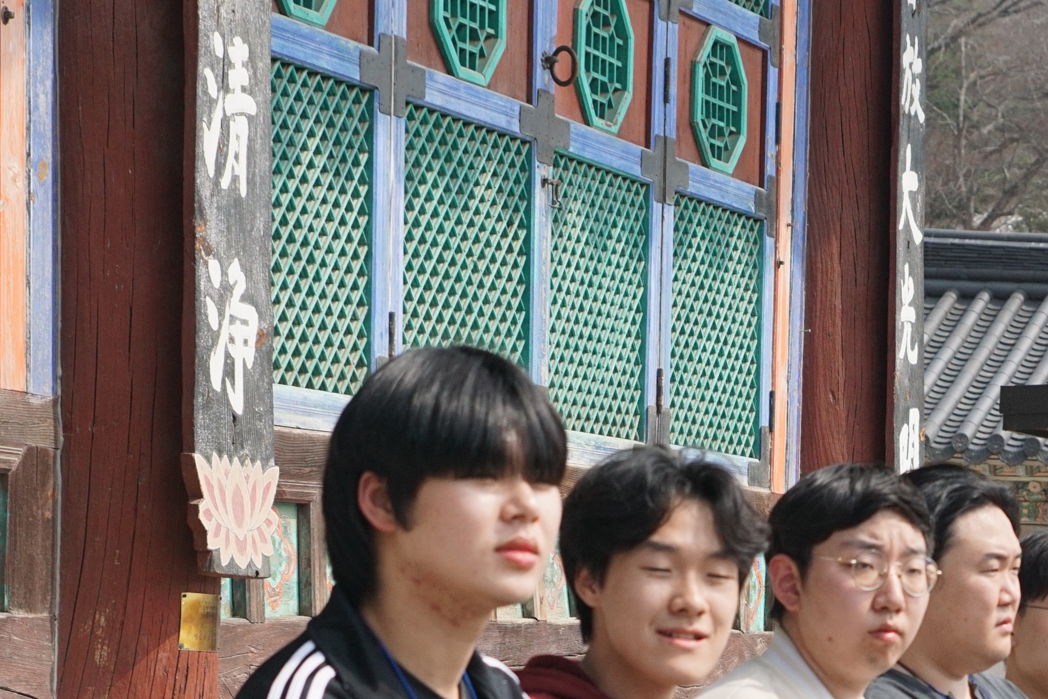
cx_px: 1150
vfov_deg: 9.9
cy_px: 674
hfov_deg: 14.5
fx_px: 4017
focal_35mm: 138
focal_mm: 40
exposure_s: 1/2000
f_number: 4
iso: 320
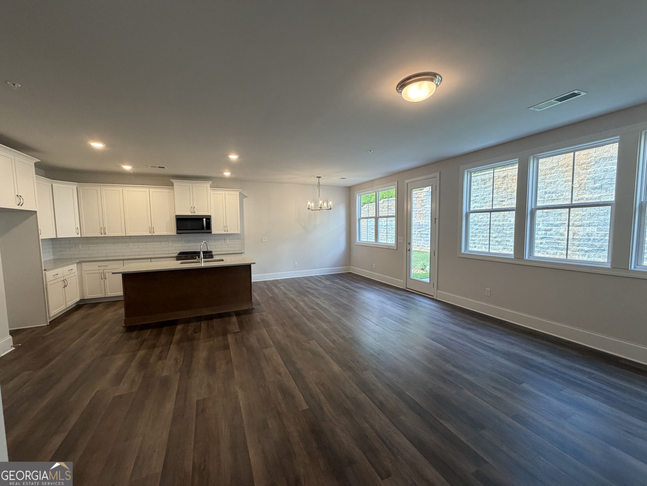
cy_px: 243
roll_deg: +1.4
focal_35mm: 14
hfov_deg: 102.1
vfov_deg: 85.7
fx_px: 262
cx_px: 324
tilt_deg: -4.6
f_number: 2.2
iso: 200
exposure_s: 1/120
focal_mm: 2.22
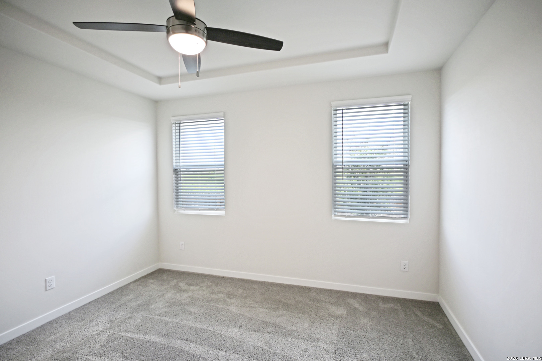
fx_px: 271
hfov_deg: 90.0
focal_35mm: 18
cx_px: 271
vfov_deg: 67.4
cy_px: 180
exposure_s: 1/50
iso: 64
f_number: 3.5
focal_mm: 12
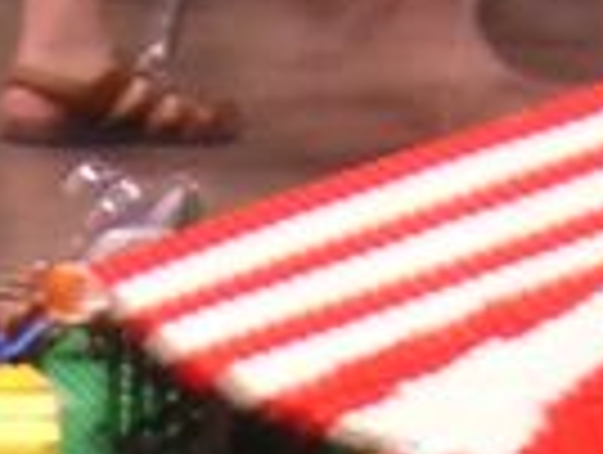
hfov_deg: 3.6
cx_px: 234
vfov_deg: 2.7
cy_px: 670
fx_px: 9668
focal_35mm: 554
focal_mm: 12.1
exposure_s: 1/3.6
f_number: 4.3
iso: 136
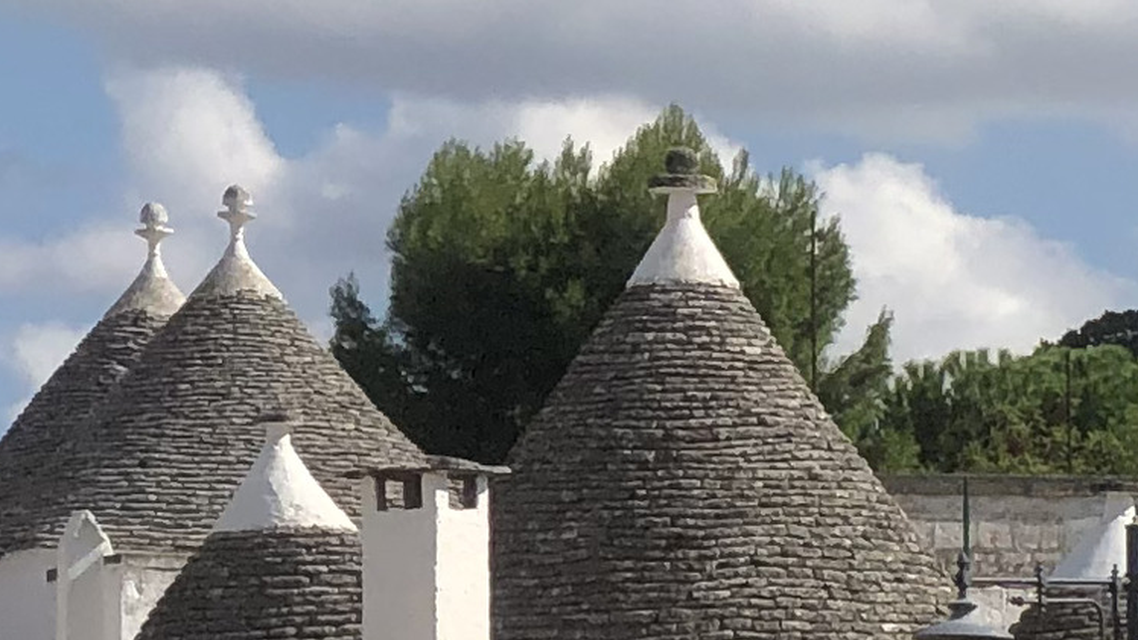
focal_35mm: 303
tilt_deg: +3.3
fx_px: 9144
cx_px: 2290
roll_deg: +1.8
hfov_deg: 6.9
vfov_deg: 4.0
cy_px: 517
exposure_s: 1/2114
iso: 16
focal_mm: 6
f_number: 2.4
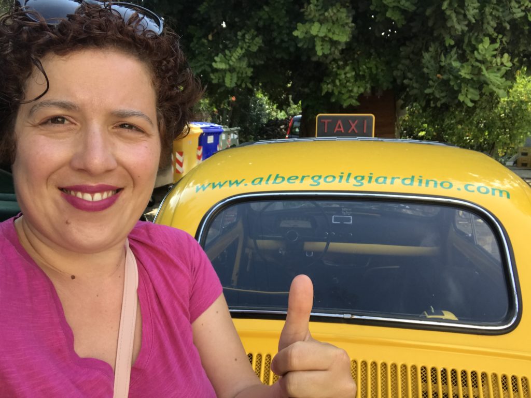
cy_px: 199
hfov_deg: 56.8
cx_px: 266
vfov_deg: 44.2
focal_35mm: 32
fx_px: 491
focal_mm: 2.87
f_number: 2.2
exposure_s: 1/321
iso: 25
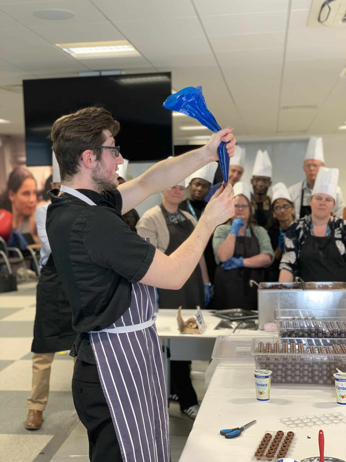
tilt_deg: -1.6
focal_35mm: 52
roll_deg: +2.1
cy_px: 231
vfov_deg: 36.8
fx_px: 693
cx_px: 173
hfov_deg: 28.0
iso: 160
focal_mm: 6
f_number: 2.4
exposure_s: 1/50
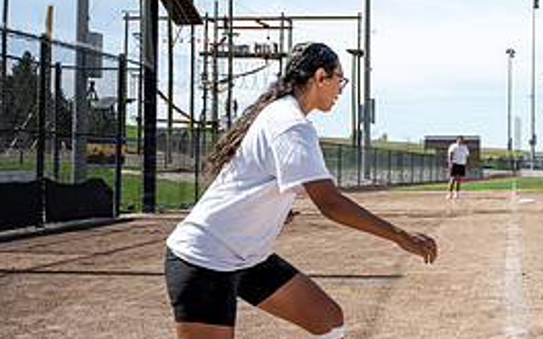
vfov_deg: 21.6
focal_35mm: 60
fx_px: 888
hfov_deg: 30.6
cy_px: 127
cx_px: 587
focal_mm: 24
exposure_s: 1/2000
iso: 100
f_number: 4
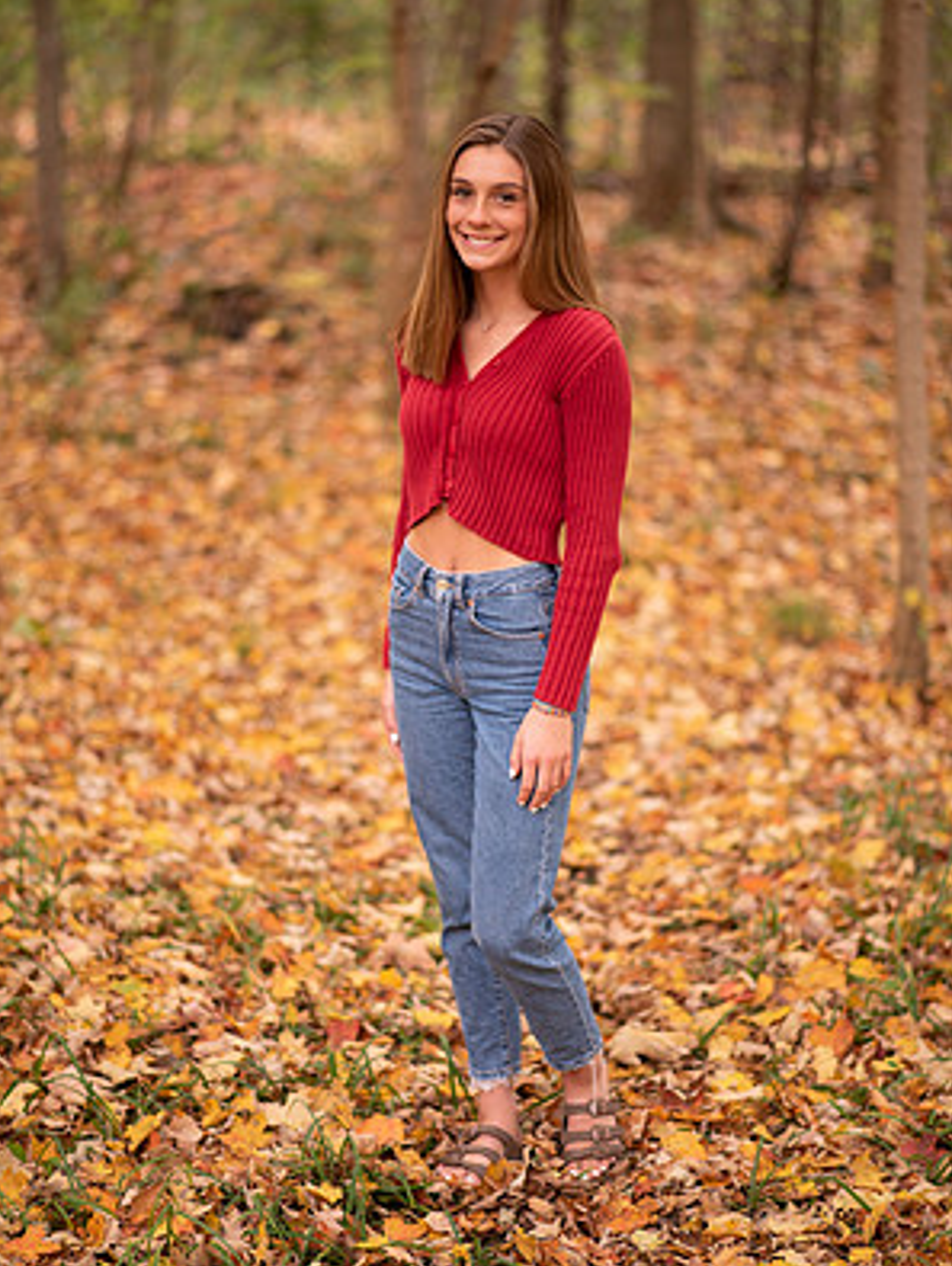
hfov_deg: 15.9
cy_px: 660
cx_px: 474
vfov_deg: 21.1
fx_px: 3405
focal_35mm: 93
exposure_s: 1/125
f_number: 1.8
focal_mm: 85
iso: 100
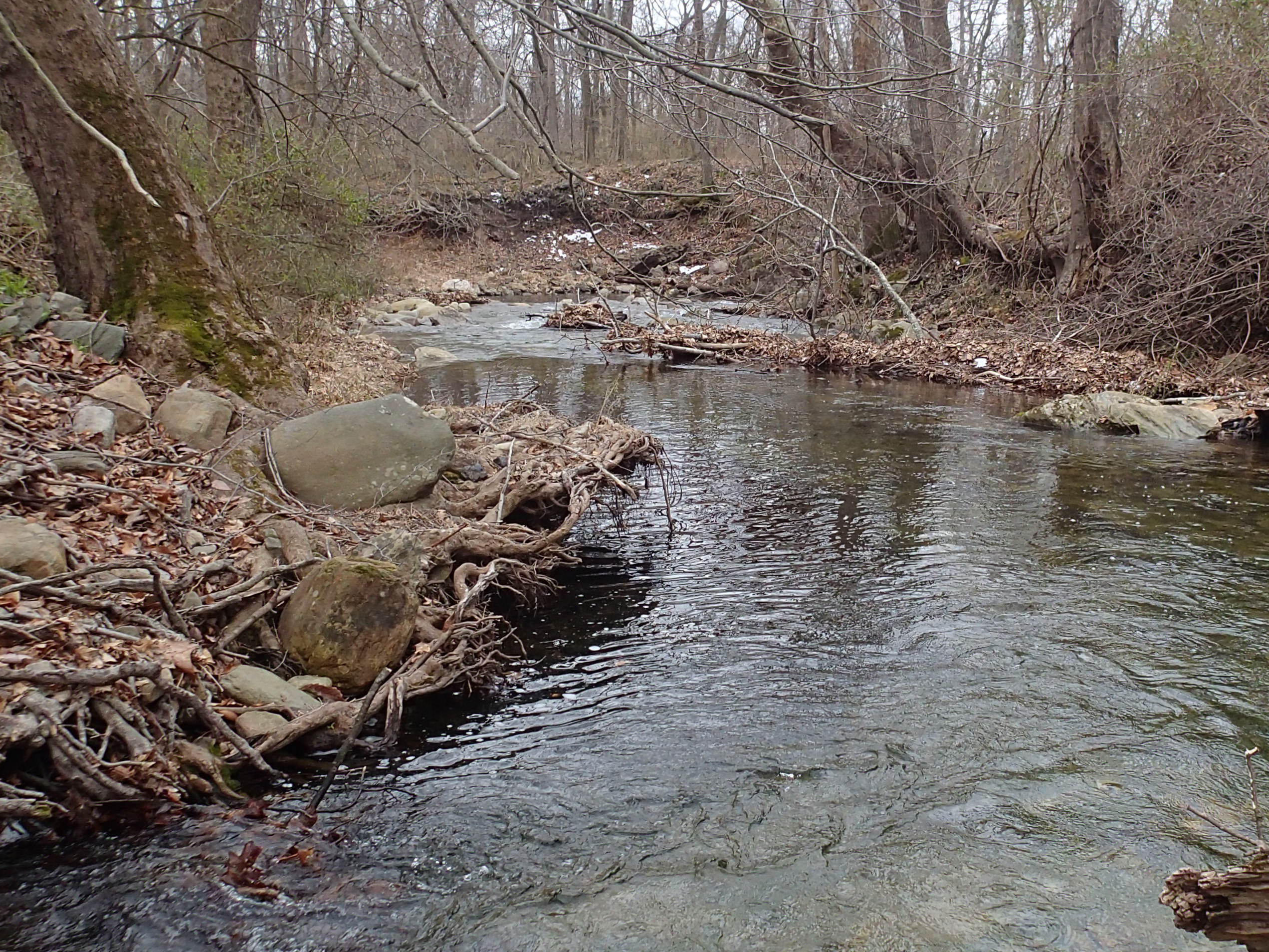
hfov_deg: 47.8
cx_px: 711
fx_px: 1430
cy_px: 503
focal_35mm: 39
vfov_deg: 36.8
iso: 200
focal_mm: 4.5
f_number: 2.8
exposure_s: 1/640
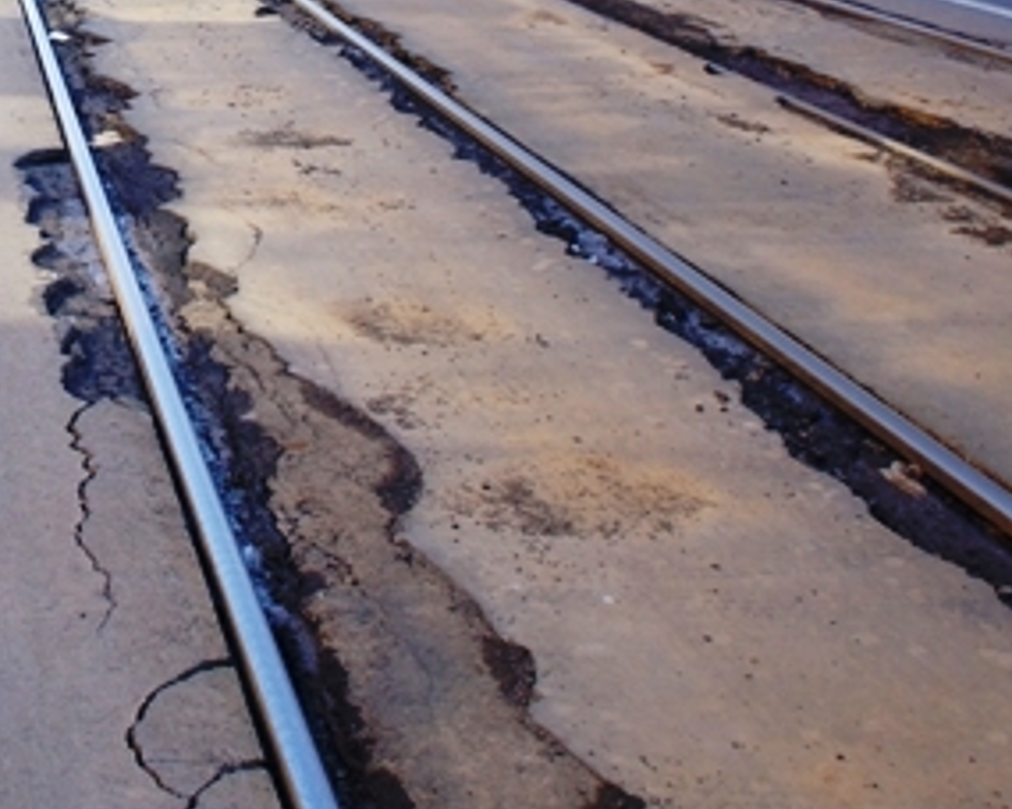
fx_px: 2127
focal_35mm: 71
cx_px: -18
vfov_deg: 20.5
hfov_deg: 25.4
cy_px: -101
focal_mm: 18
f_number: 5
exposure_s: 1/250
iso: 200
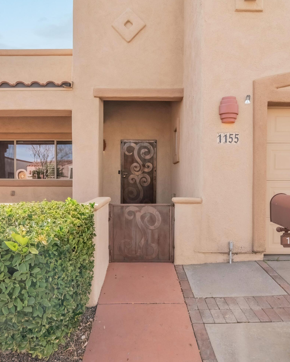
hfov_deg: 60.9
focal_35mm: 23
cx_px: 140
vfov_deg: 72.6
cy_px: 183
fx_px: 247
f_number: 22
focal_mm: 16
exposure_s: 1/20
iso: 100
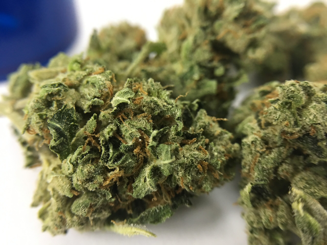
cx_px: 164
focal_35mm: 29
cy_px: 122
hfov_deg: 61.7
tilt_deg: -46.4
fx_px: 274
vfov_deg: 48.2
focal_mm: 4.15
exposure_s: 1/17
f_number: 2.2
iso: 100
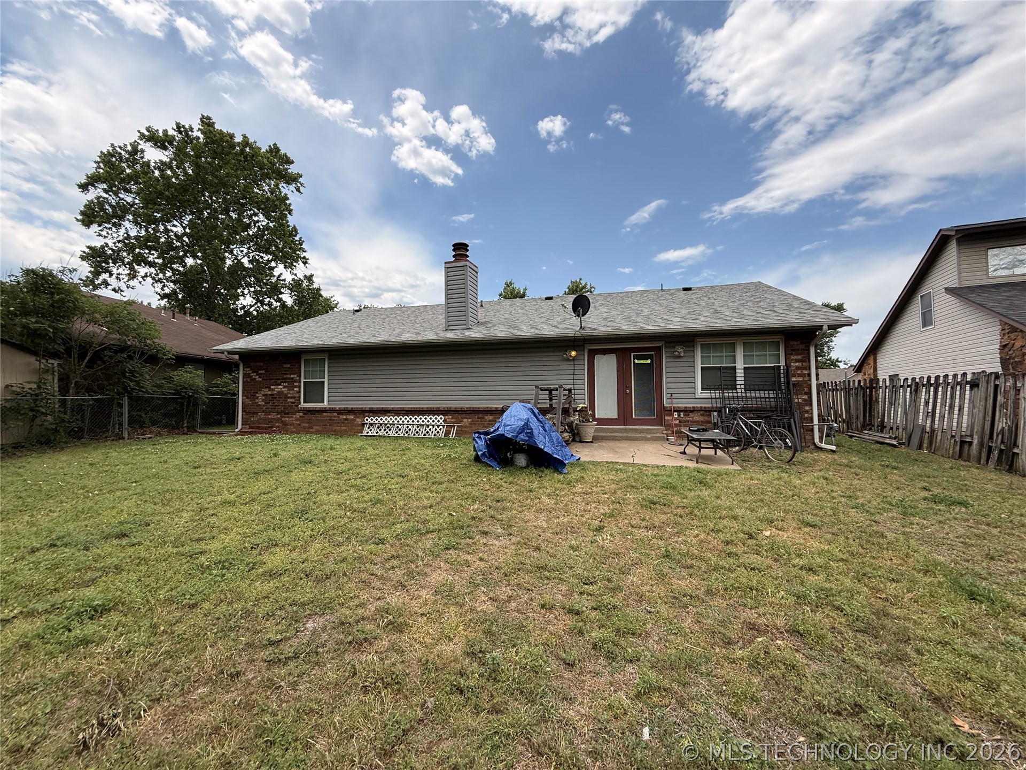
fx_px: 415
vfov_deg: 85.7
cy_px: 385
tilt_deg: +1.6
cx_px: 513
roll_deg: +1.2
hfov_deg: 102.1
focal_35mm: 14
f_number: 2.2
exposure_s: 1/1656
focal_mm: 2.22
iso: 50
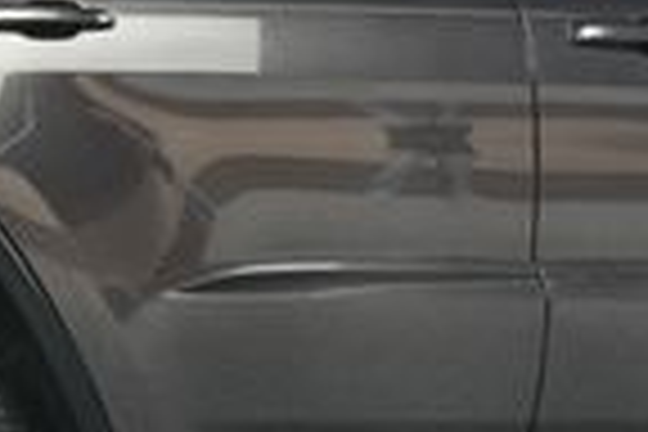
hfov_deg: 15.3
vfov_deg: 10.3
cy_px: 243
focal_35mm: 133
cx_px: 544
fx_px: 2394
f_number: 7.1
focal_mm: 20
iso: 100
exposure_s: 1/160
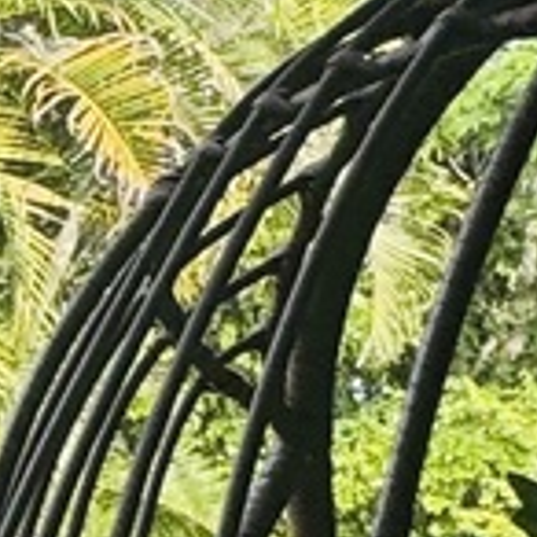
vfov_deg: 13.2
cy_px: 730
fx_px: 2229
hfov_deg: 10.6
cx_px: -964
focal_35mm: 127
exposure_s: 1/314
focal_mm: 2.22
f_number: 2.2
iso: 40
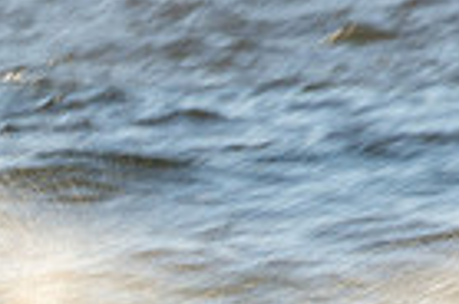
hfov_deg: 0.7
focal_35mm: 3138
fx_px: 39918
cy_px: 520
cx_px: -238
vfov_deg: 0.4
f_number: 22
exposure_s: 1/25
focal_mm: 500
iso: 100
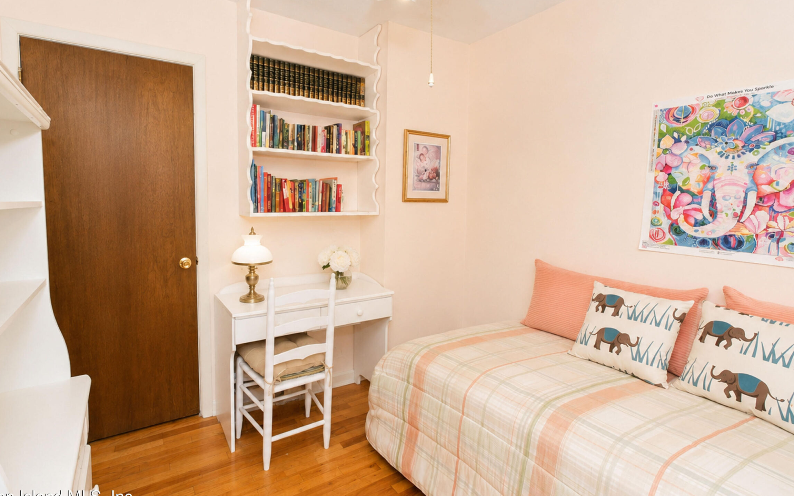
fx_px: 368
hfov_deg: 94.0
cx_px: 354
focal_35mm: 17
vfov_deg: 67.9
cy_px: 229
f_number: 7.1
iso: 1000
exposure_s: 1/60
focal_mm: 10
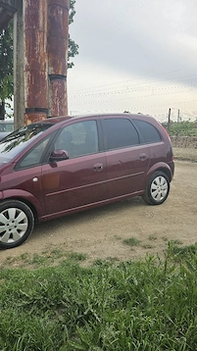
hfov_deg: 41.2
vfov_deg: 67.9
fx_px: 260
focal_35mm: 28
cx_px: 74
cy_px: 176
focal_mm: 5.4
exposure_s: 1/1111
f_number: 1.8
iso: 25
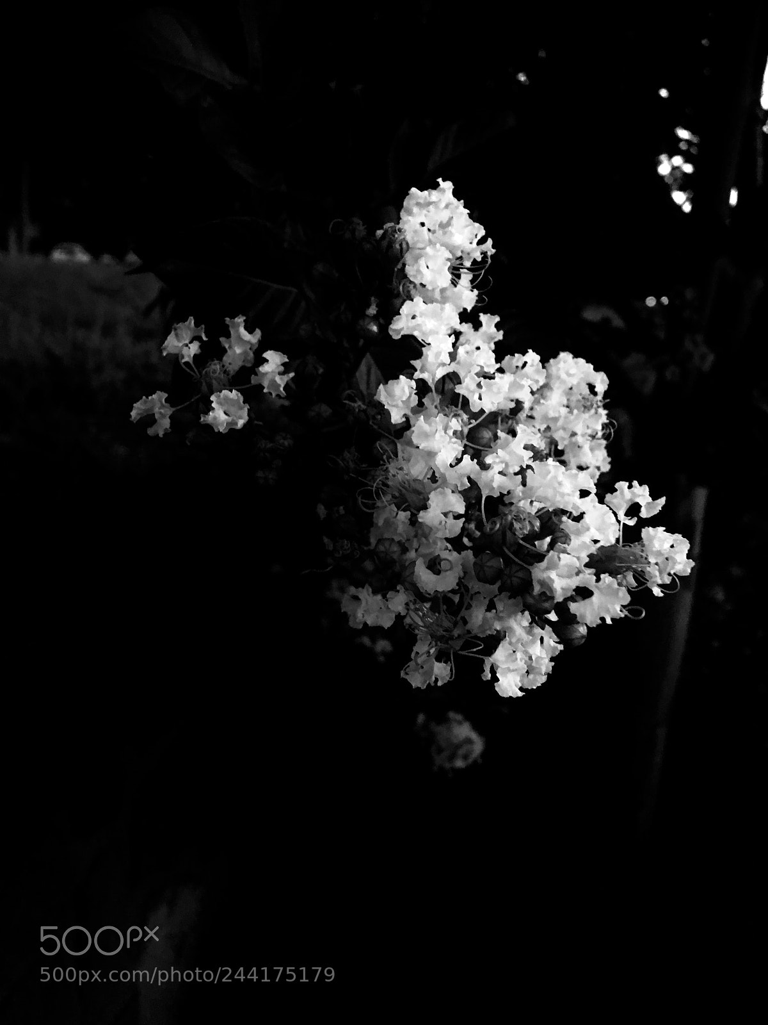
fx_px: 858
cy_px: 512
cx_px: 384
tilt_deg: -16.6
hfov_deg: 48.2
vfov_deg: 61.7
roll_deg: -3.3
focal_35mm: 29
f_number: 2.2
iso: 200
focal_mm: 4.15
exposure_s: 1/17
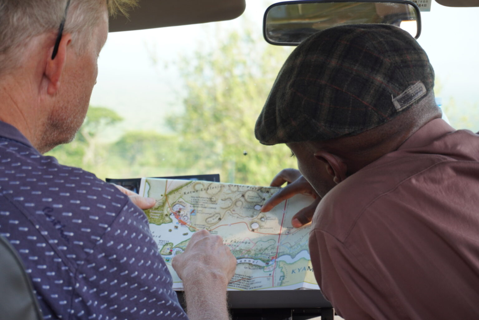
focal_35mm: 75
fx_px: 999
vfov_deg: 18.2
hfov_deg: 27.0
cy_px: 160
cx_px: 240
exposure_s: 1/80
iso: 160
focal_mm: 50
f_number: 5.6
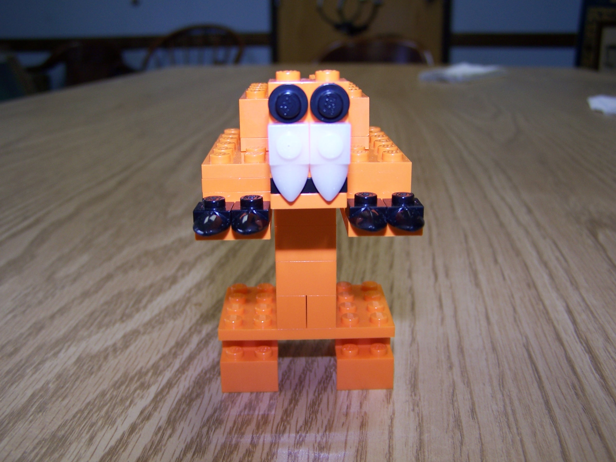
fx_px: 676
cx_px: 308
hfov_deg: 49.0
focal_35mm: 38
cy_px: 231
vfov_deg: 37.7
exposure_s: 1/60
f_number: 2.8
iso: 80
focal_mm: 6.3
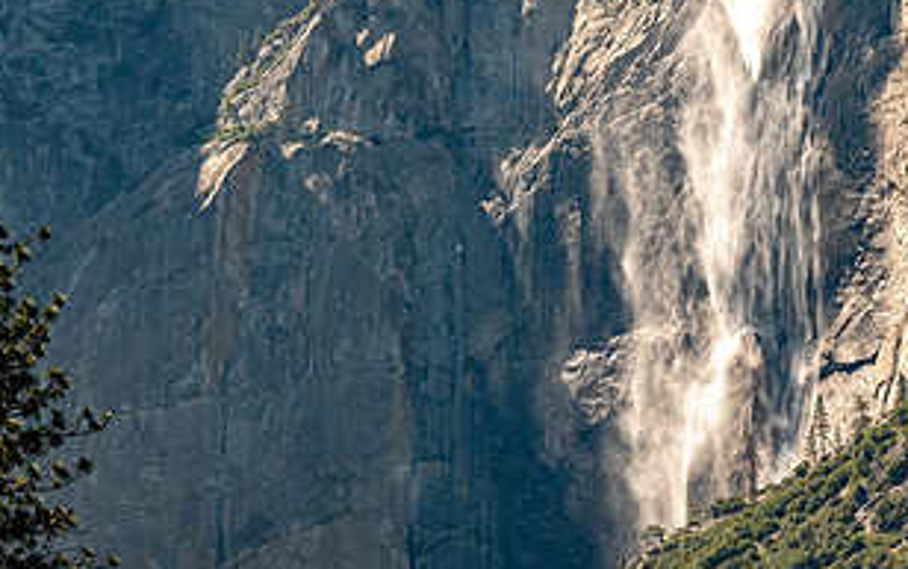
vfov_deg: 4.6
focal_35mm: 286
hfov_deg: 7.3
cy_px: 81
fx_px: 7083
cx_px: 740
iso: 100
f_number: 4
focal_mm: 54.57
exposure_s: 1/500
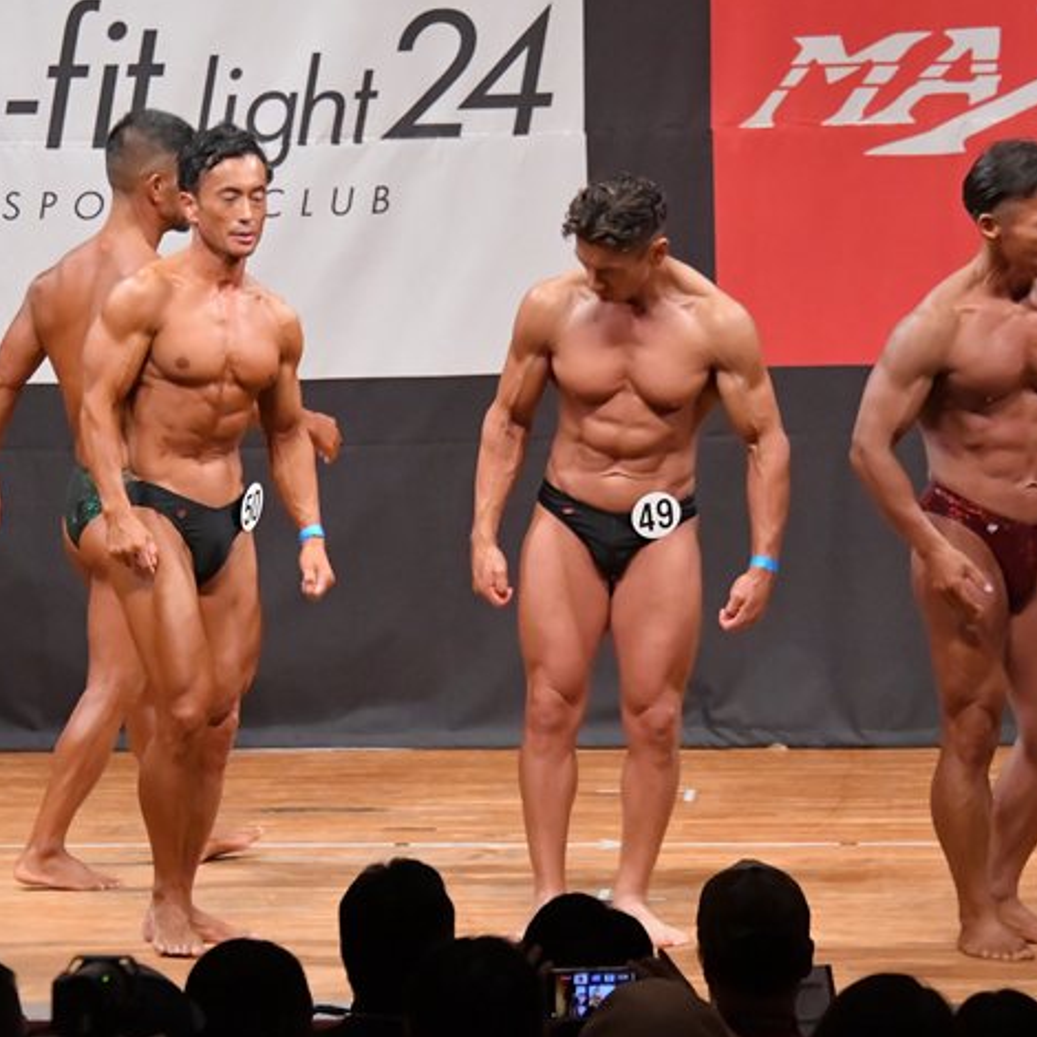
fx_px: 10303
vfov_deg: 5.8
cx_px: 197
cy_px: 521
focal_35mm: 304
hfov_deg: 5.8
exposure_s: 1/400
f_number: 5.6
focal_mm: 145
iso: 9000
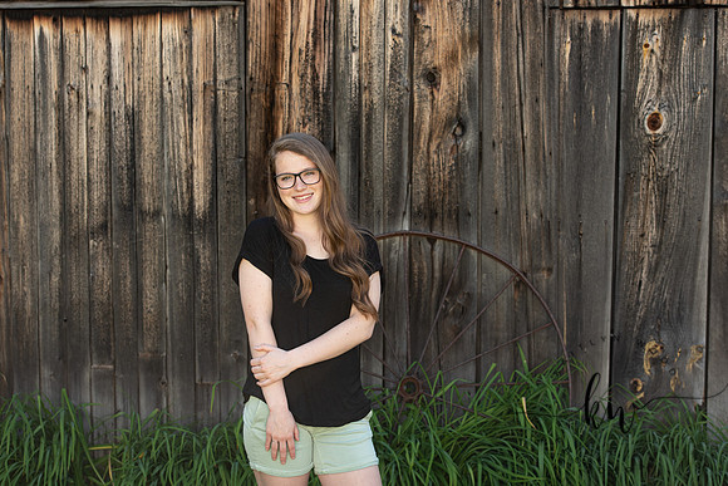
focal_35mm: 81
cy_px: 243
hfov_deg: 25.0
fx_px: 1642
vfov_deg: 16.8
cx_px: 364
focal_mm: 80
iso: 400
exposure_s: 1/200
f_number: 5.6
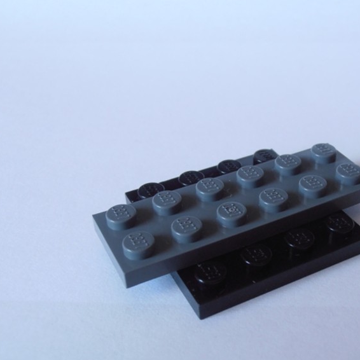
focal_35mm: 52
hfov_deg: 32.4
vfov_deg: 32.7
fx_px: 612
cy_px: 210
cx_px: 247
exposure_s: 1/25
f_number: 3.9
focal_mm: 6.61
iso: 125
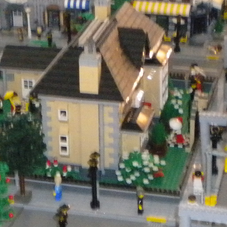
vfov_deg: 15.7
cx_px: 43
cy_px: 47
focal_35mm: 110
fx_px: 816
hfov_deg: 15.7
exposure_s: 1/36.1
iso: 800
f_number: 3.1
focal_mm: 6.3
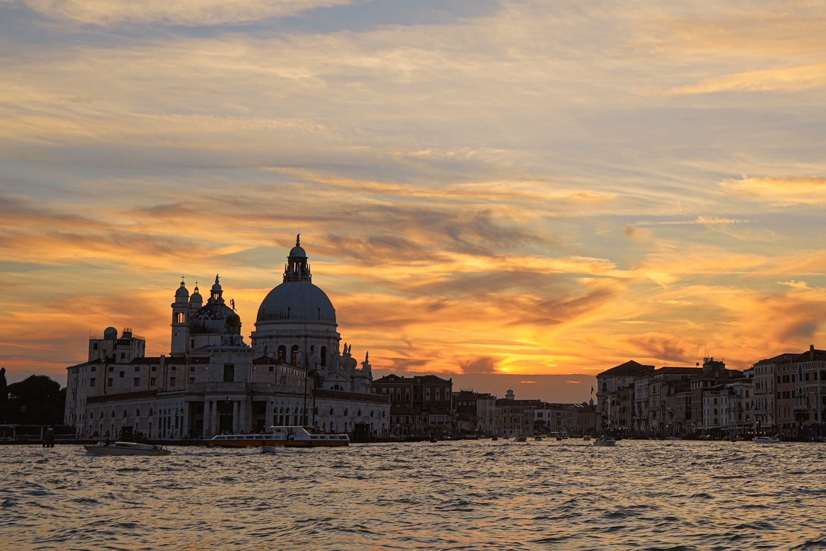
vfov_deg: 37.9
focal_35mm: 35
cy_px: 276
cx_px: 413
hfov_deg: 54.4
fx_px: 803
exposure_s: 1/125
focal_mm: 35
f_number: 7.1
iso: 100
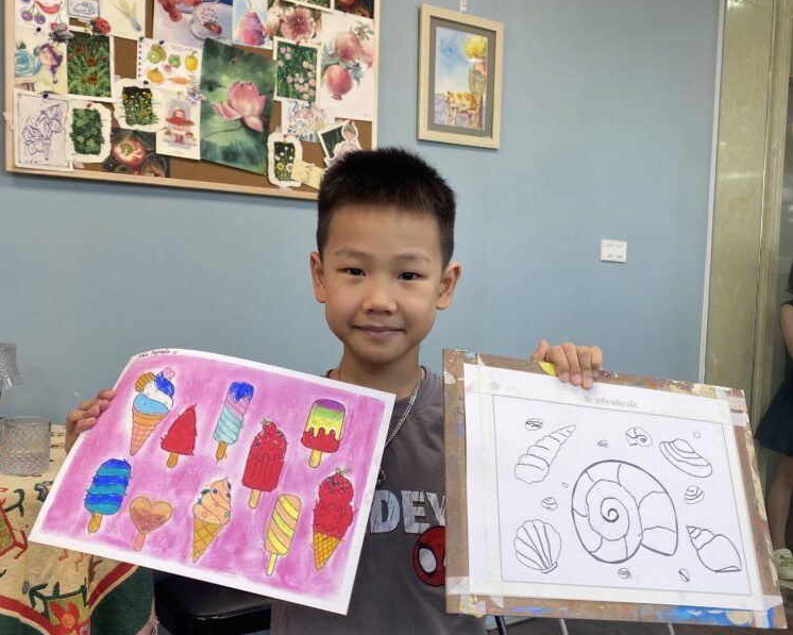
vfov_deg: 43.4
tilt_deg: -1.3
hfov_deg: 52.8
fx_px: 798
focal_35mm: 34
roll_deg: -2.9
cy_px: 333
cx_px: 396
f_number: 1.8
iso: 64
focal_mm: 4.25
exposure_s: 1/100
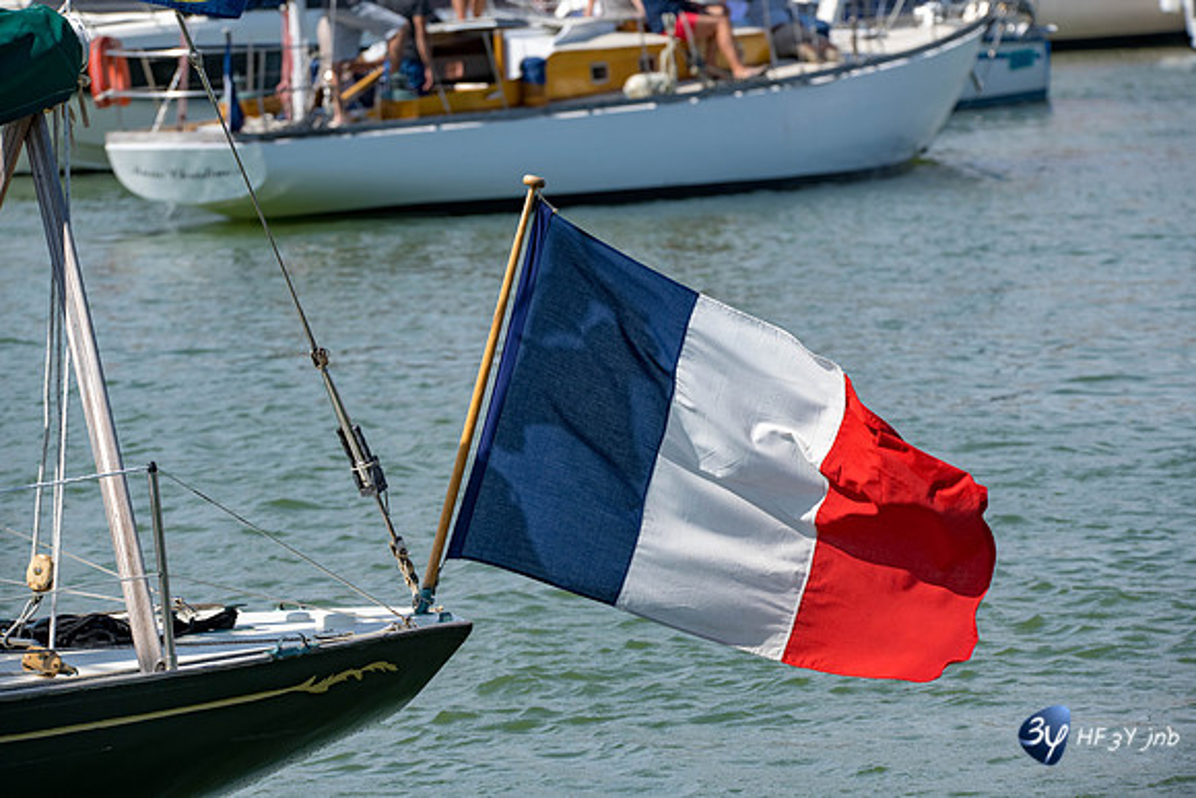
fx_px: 9969
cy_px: 399
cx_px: 598
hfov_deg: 6.9
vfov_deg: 4.6
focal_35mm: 300
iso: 500
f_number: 11
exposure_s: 1/800
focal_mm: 300
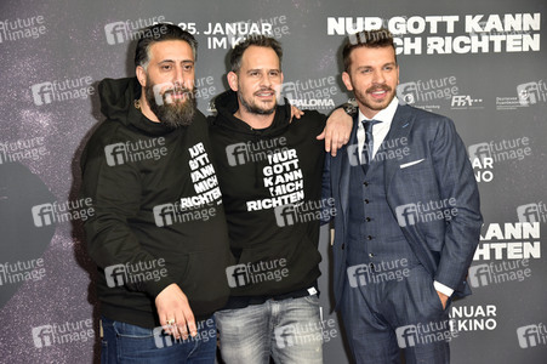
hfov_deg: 28.9
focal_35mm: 70
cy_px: 182
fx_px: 1063
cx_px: 274
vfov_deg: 19.4
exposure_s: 1/200
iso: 1000
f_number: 5.6
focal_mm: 70
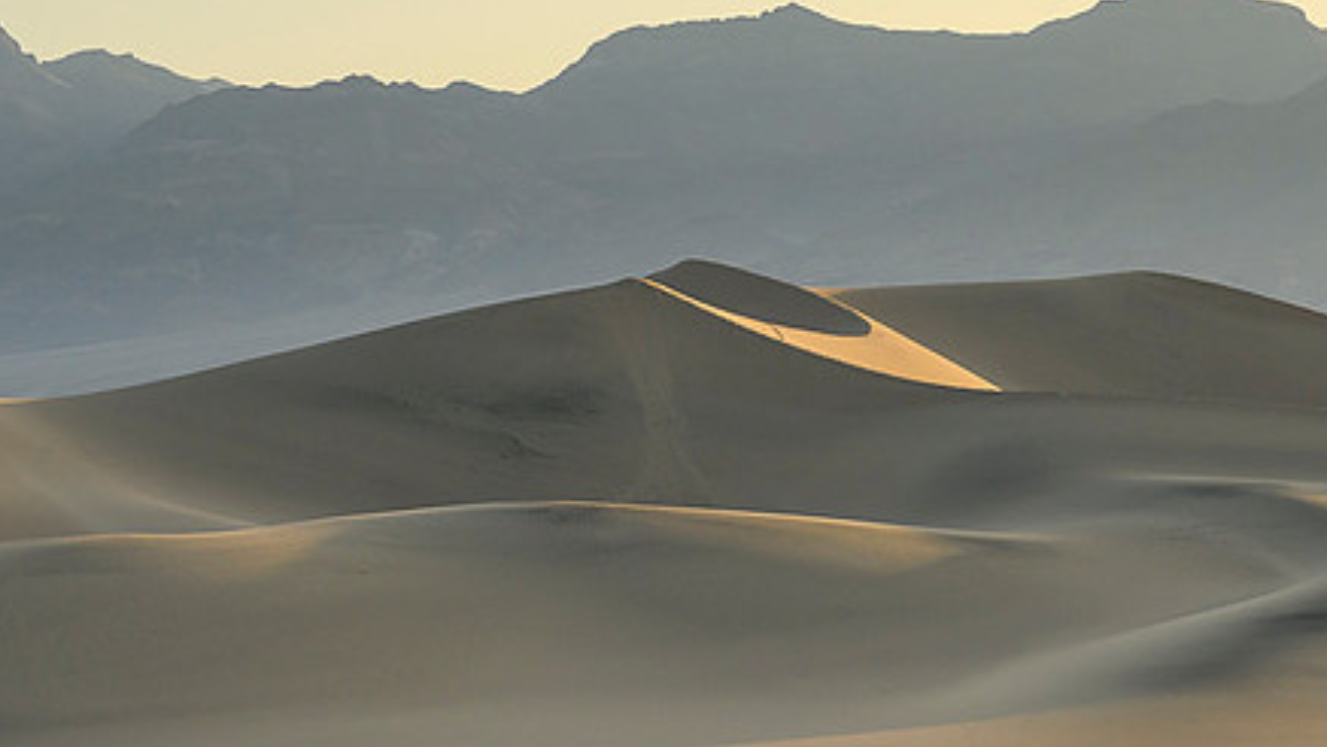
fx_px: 5138
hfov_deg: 14.7
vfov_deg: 8.3
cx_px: 844
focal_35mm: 146
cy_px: 252
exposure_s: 1/50
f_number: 18
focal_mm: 70
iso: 500
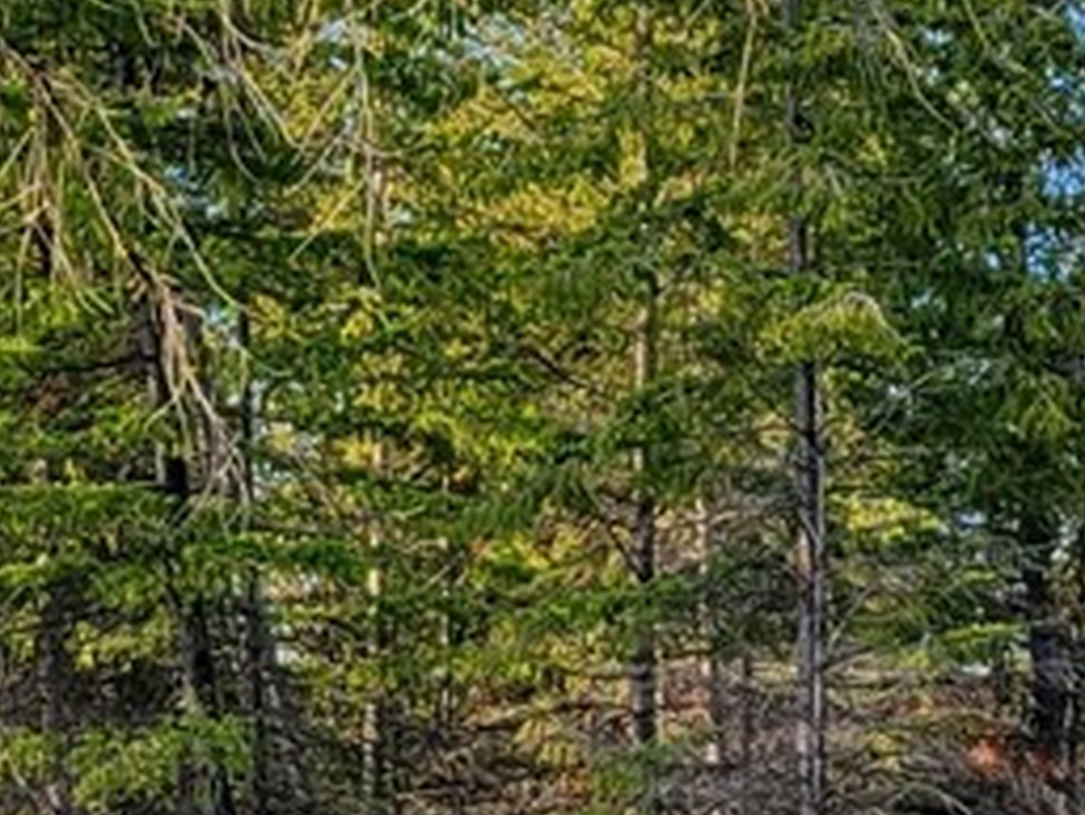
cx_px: 794
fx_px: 5080
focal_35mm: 162
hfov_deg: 12.2
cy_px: 1588
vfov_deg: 8.7
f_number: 1.8
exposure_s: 1/590
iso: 40
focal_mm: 5.4
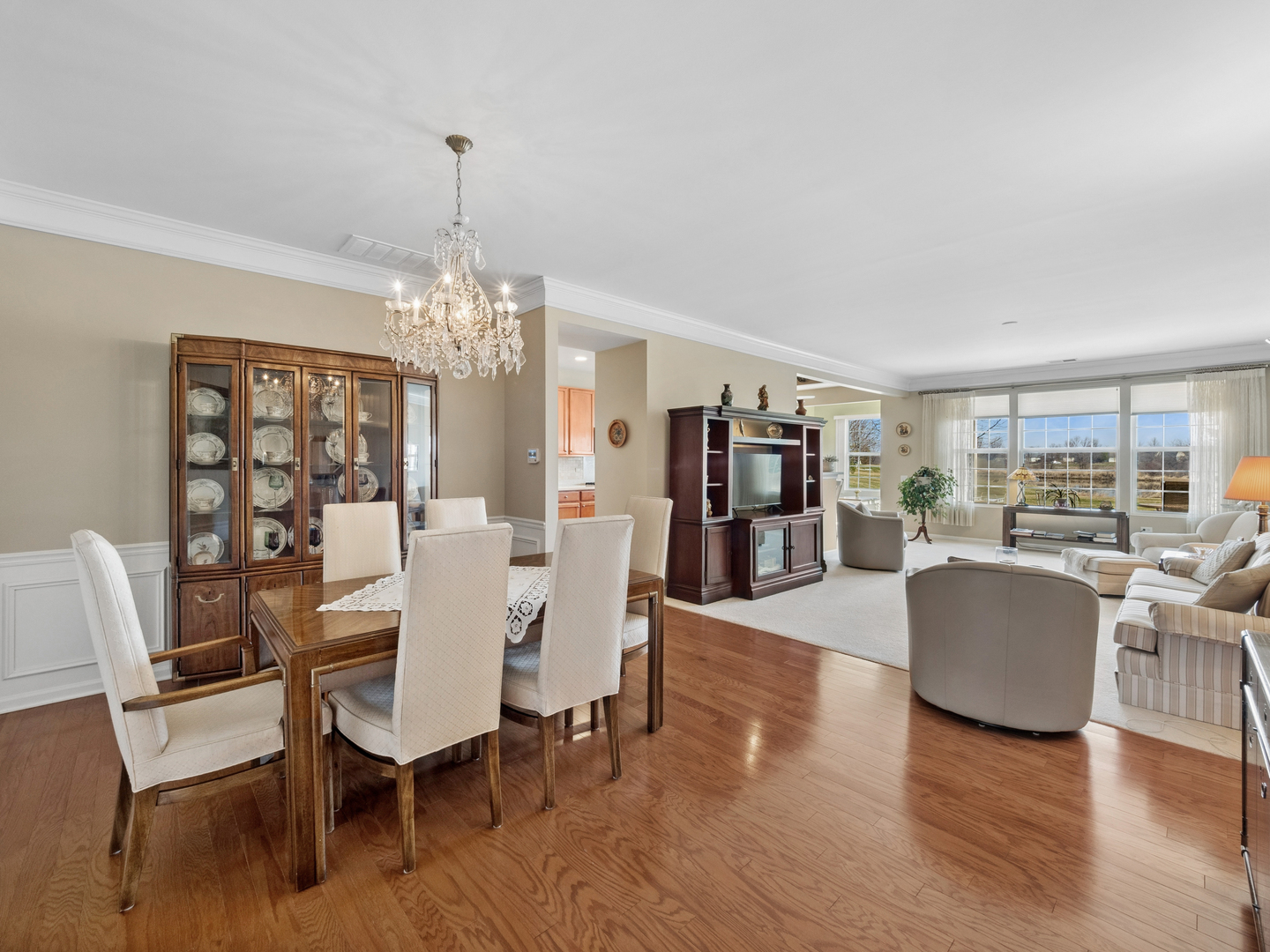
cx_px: 635
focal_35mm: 14
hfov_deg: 102.1
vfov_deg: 85.7
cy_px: 476
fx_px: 514
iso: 400
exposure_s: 1/5
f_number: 8
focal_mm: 7
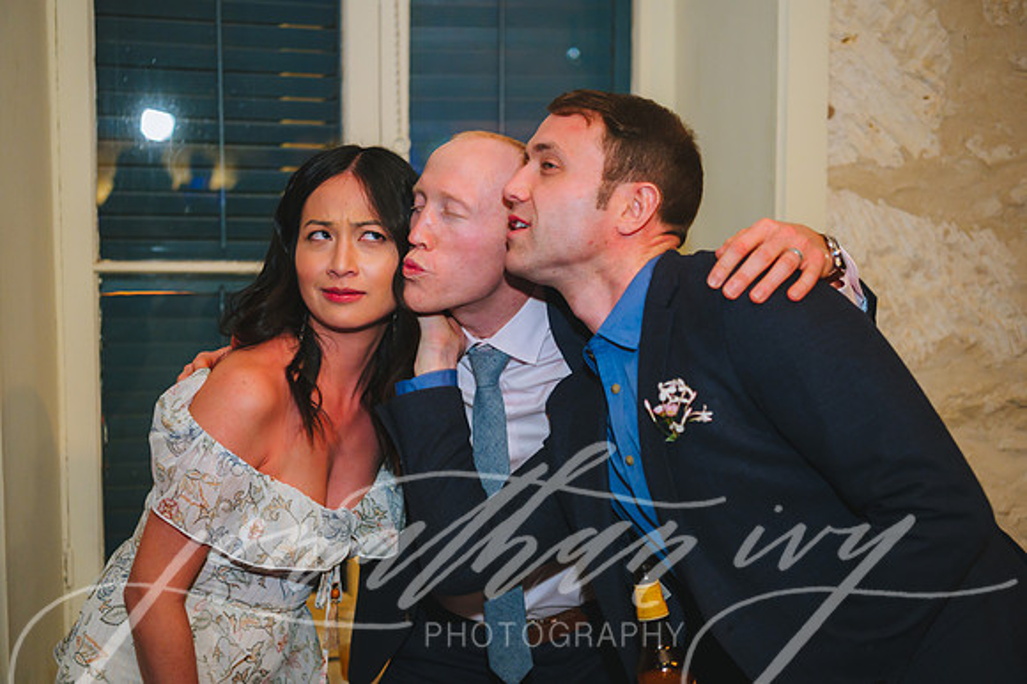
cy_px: 342
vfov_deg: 27.0
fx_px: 1426
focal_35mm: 50
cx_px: 514
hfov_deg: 39.6
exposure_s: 1/80
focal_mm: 50
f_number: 2.8
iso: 2000
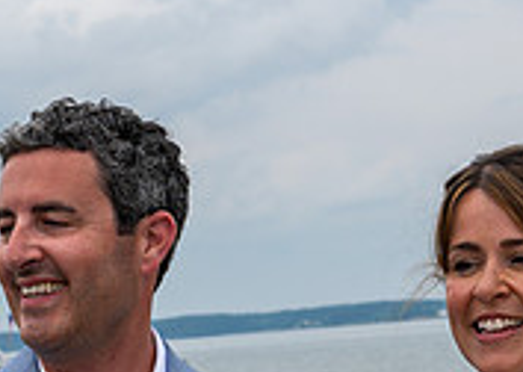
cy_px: 432
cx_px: 399
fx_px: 2804
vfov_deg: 7.5
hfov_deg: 10.6
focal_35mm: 189
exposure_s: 1/250
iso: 80
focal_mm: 47
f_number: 8
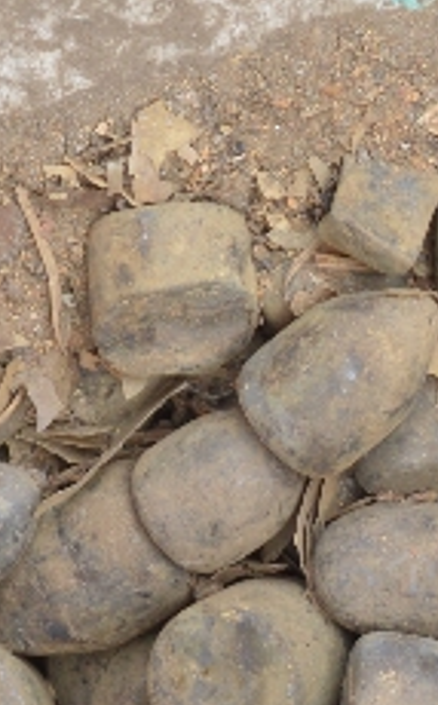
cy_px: 575
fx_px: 6633
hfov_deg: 3.8
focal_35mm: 346
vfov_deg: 6.1
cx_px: 711
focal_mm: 52
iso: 400
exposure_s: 1/125
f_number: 5.6
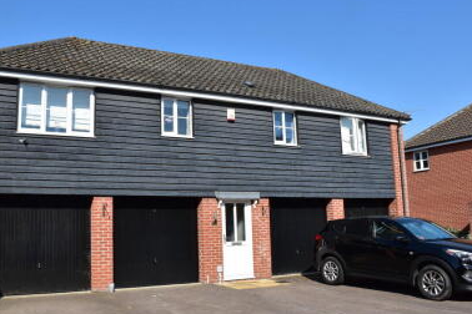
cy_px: 159
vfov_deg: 38.9
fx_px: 446
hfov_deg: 55.5
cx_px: 194
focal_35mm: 34
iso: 400
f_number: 11
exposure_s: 1/400
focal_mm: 18
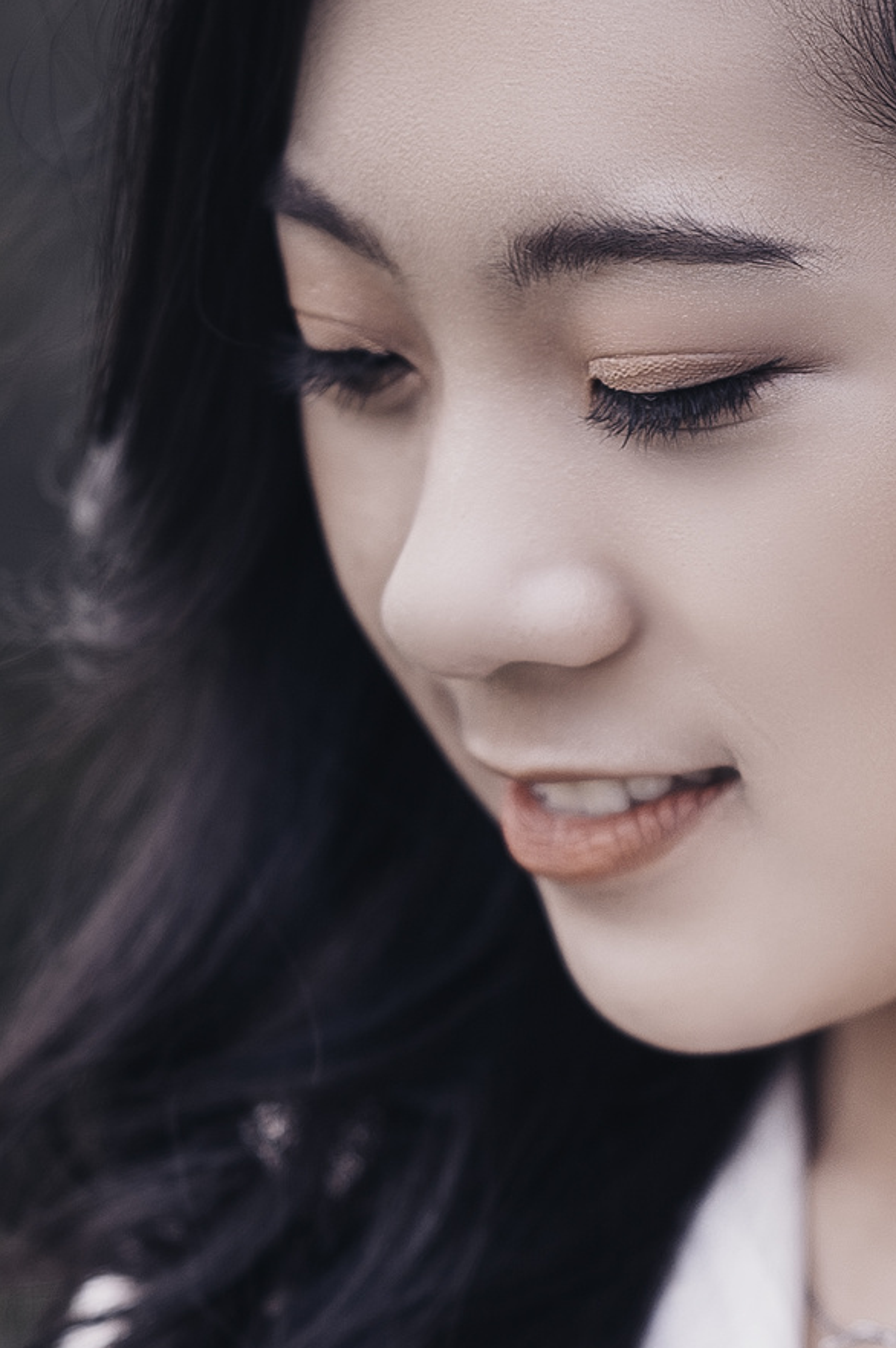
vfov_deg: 6.3
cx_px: 688
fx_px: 12264
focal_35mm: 328
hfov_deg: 4.2
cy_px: 1169
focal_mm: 85
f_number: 2
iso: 100
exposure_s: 1/800
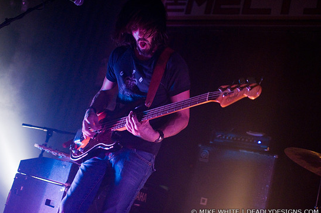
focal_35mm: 48
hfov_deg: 41.2
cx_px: 150
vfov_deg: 28.0
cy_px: 104
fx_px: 427
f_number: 1.4
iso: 1000
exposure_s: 1/160
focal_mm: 30
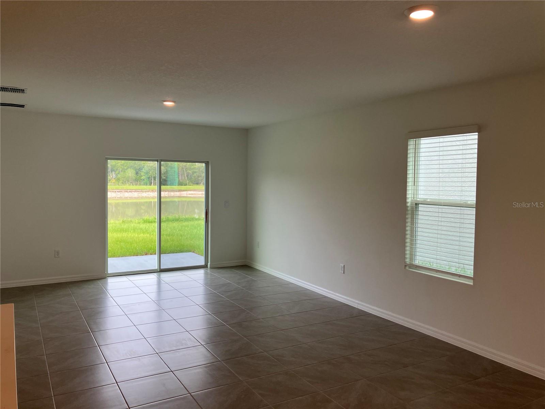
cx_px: 272
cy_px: 204
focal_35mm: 28
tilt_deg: -1.6
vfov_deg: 49.7
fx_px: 441
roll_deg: -0.3
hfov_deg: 63.4
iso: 32
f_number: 1.8
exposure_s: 1/120
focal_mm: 3.99
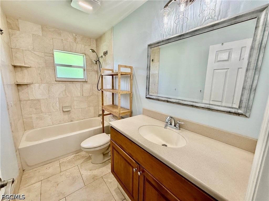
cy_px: 100
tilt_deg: -10.0
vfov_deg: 85.7
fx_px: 109
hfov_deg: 102.1
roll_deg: -1.4
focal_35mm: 14
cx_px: 134
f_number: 2.2
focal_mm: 2.22
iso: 160
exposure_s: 1/120
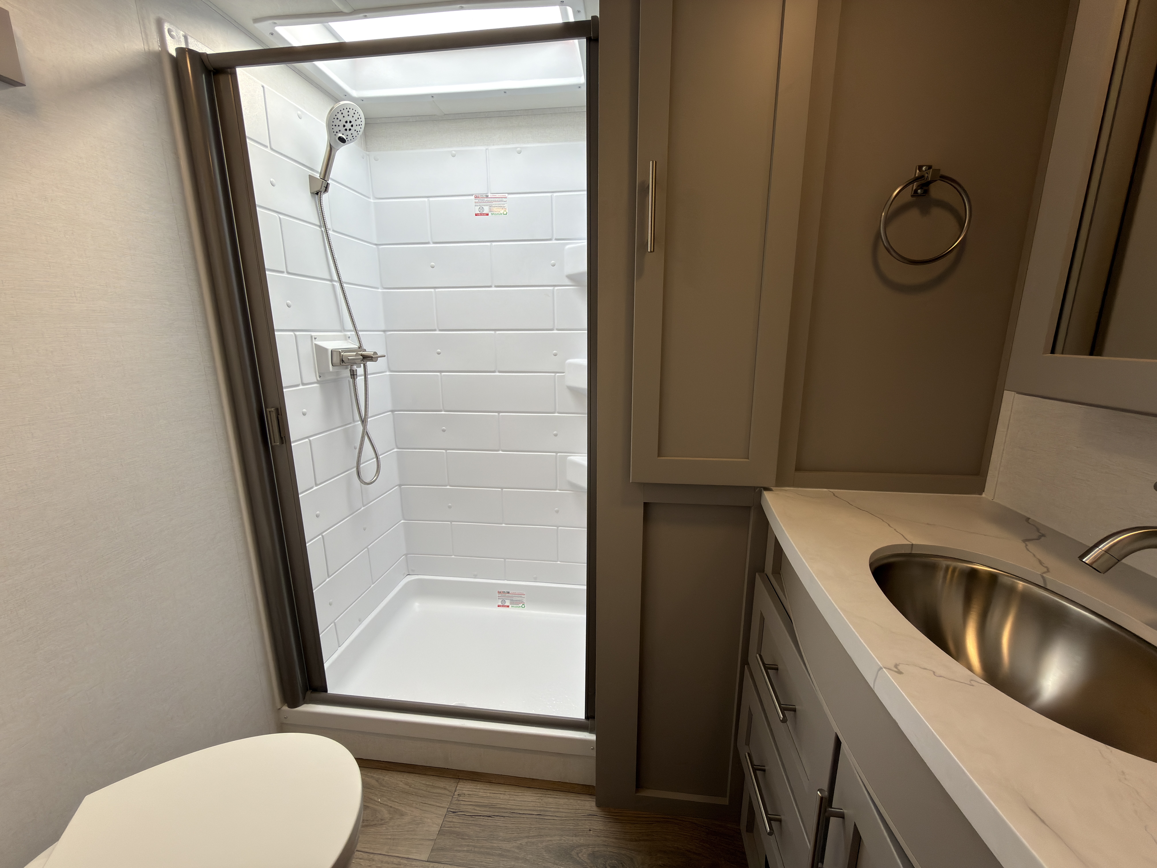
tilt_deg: -13.1
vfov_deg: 85.7
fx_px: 468
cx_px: 578
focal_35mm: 14
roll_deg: +0.6
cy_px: 434
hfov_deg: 102.1
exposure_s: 1/121
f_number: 2.2
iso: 40
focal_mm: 2.22
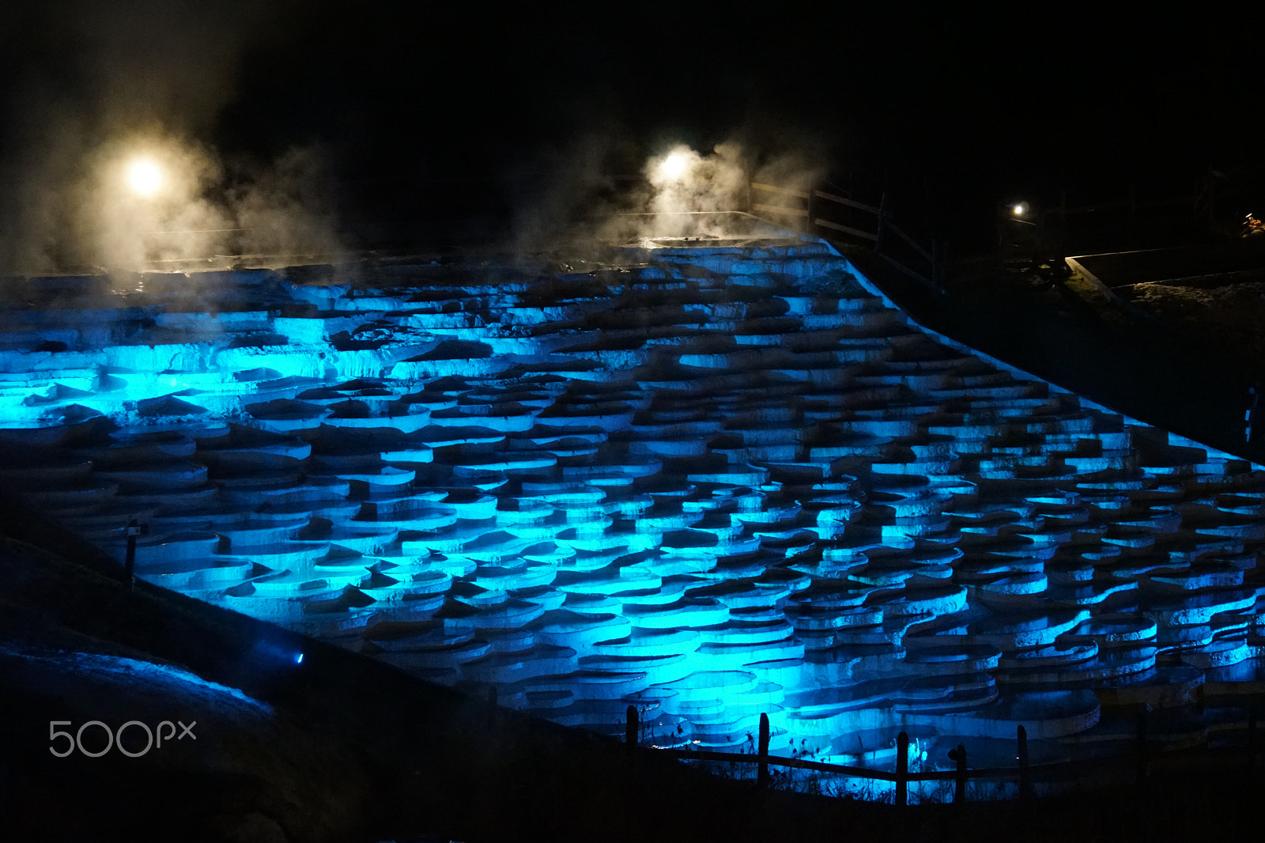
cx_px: 632
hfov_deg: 16.1
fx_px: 4479
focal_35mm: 128
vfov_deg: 10.7
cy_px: 422
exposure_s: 1/25
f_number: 4.5
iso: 3200
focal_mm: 85
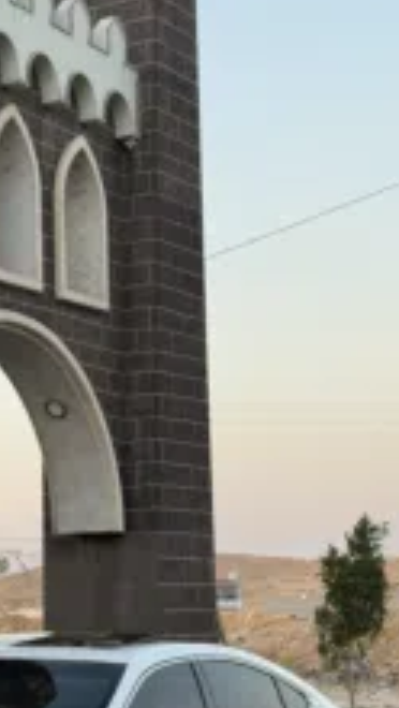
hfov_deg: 12.6
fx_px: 1784
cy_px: 512
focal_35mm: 95
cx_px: -23
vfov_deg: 22.3
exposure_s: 1/100
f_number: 1.78
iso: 64
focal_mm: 6.76
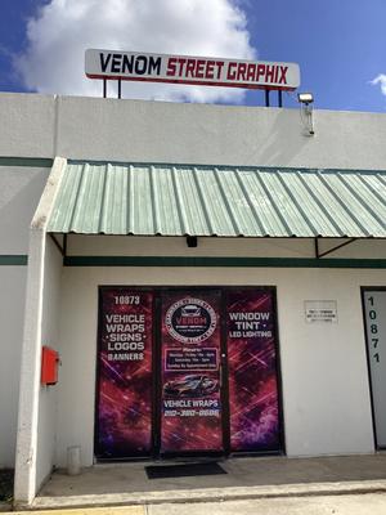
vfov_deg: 58.4
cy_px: 258
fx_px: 461
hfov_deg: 45.4
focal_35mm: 31
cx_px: 193
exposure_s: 1/2146
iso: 25
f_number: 2.4
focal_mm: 3.3
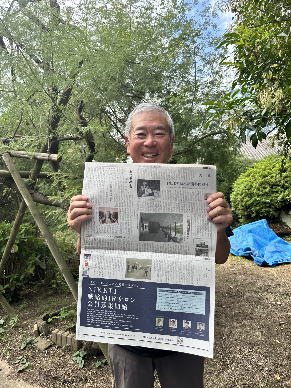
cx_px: 146
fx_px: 269
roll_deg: -4.4
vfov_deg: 71.6
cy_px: 194
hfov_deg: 56.8
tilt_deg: -0.1
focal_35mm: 24
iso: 80
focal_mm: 6.86
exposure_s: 1/903
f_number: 1.78
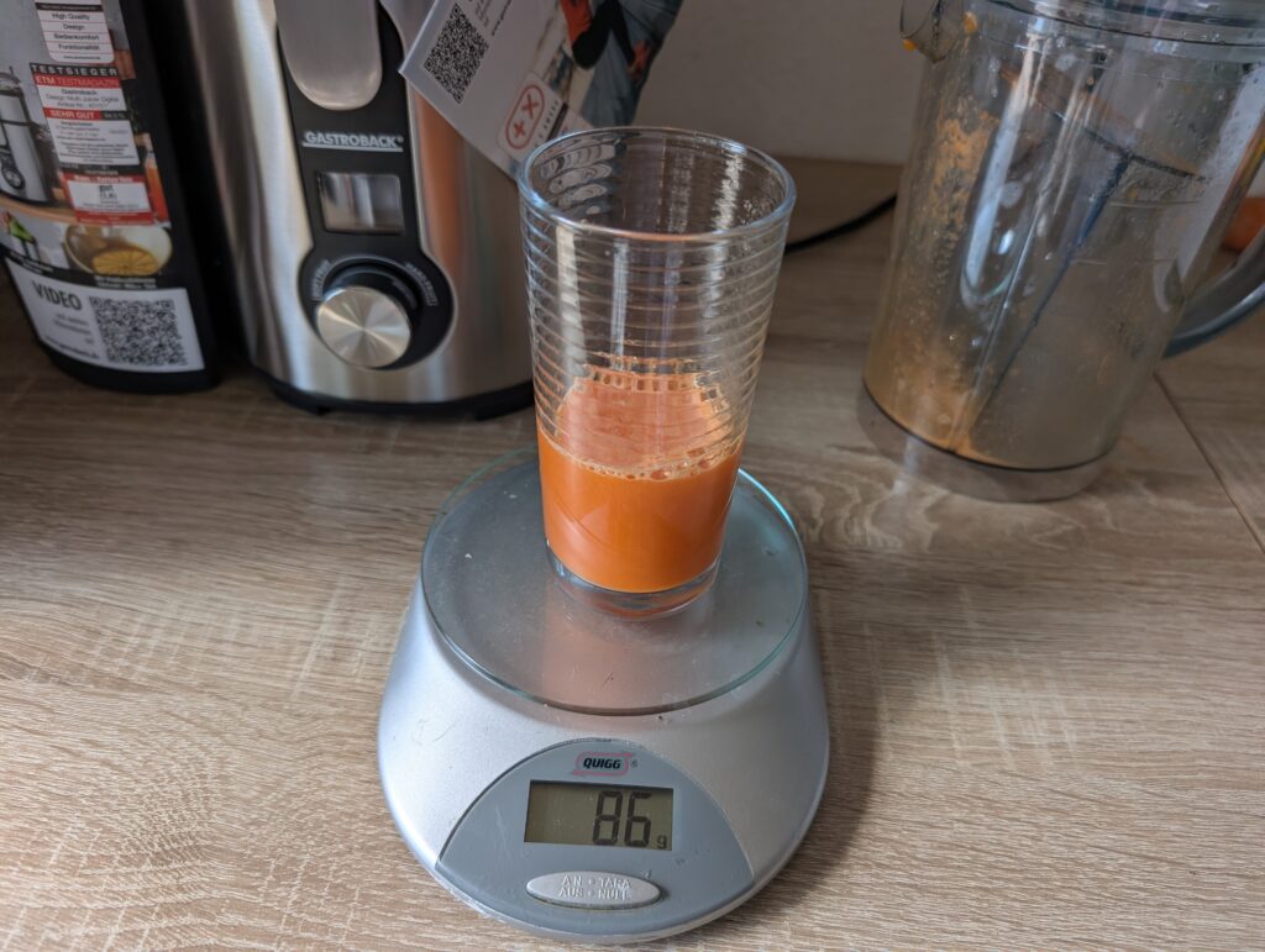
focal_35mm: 24
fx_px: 878
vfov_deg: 56.9
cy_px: 476
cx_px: 632
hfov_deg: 71.5
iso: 67
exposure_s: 1/146
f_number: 1.68
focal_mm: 6.9
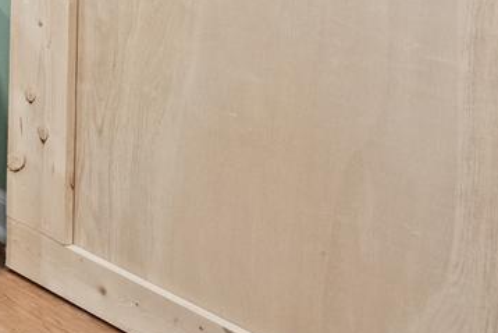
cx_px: -394
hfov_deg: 19.3
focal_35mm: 80
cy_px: -236
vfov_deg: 15.1
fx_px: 1107
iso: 1600
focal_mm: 14
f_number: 5
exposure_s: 1/40
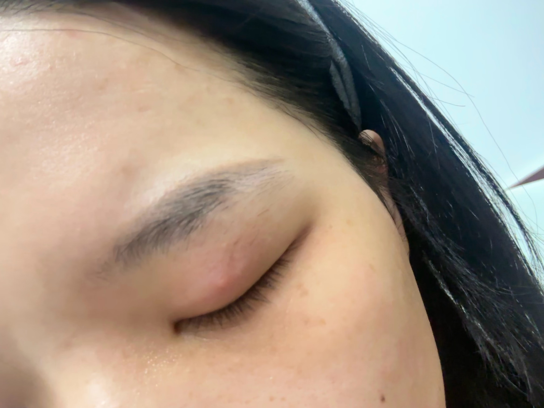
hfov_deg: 73.9
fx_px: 361
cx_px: 272
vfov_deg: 58.9
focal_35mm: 23
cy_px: 204
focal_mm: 2.69
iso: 320
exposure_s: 1/25
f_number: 1.9
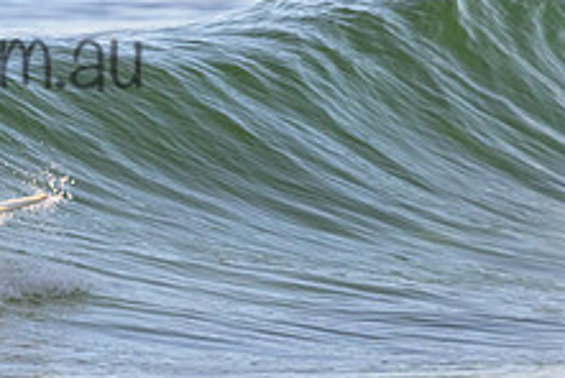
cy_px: 29
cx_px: -128
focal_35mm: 2096
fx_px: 32939
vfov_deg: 0.7
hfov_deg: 1.0
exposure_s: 1/2000
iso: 1800
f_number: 11
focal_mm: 800
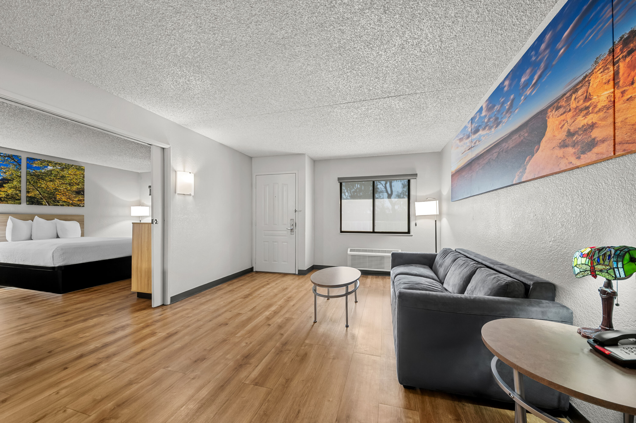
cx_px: 318
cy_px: 212
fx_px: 230
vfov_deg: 85.3
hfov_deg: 108.4
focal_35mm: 13
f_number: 8
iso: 250
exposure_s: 1/2
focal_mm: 13
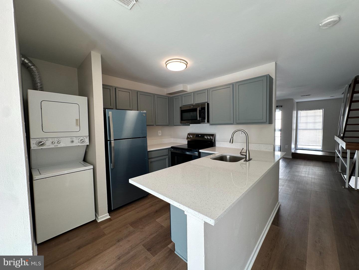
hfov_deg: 102.1
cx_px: 180
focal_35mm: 14
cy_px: 135
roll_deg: +0.7
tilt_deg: -2.5
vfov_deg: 85.7
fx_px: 145
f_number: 2.2
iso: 100
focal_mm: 2.22
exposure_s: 1/120
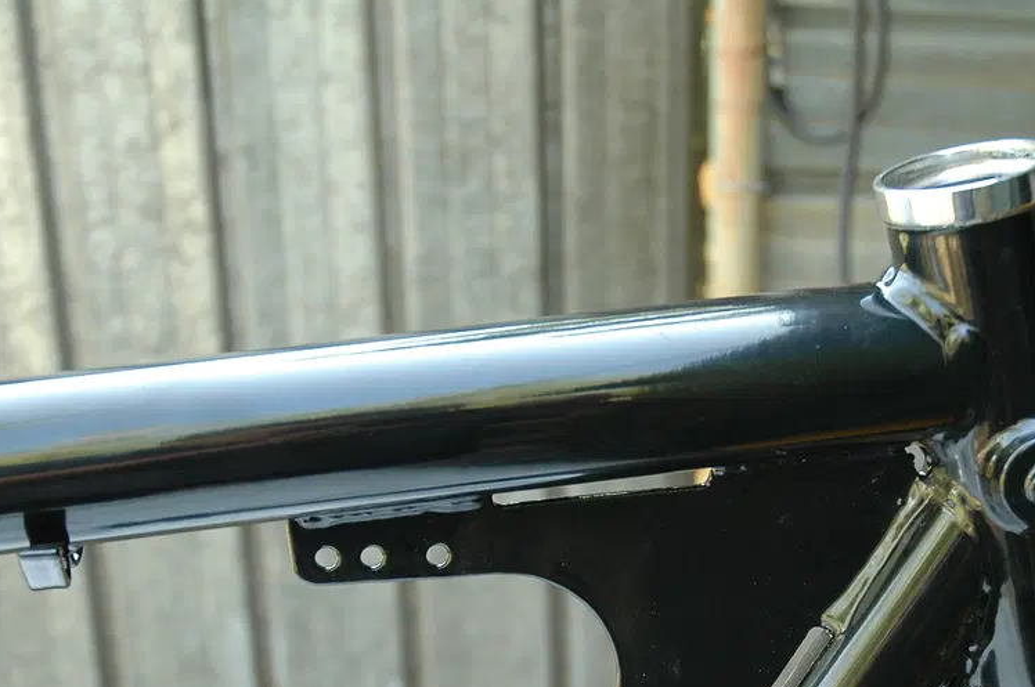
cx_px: 671
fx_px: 2005
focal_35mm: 70
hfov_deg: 28.8
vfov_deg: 19.3
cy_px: 550
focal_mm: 29
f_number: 4
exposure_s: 1/60
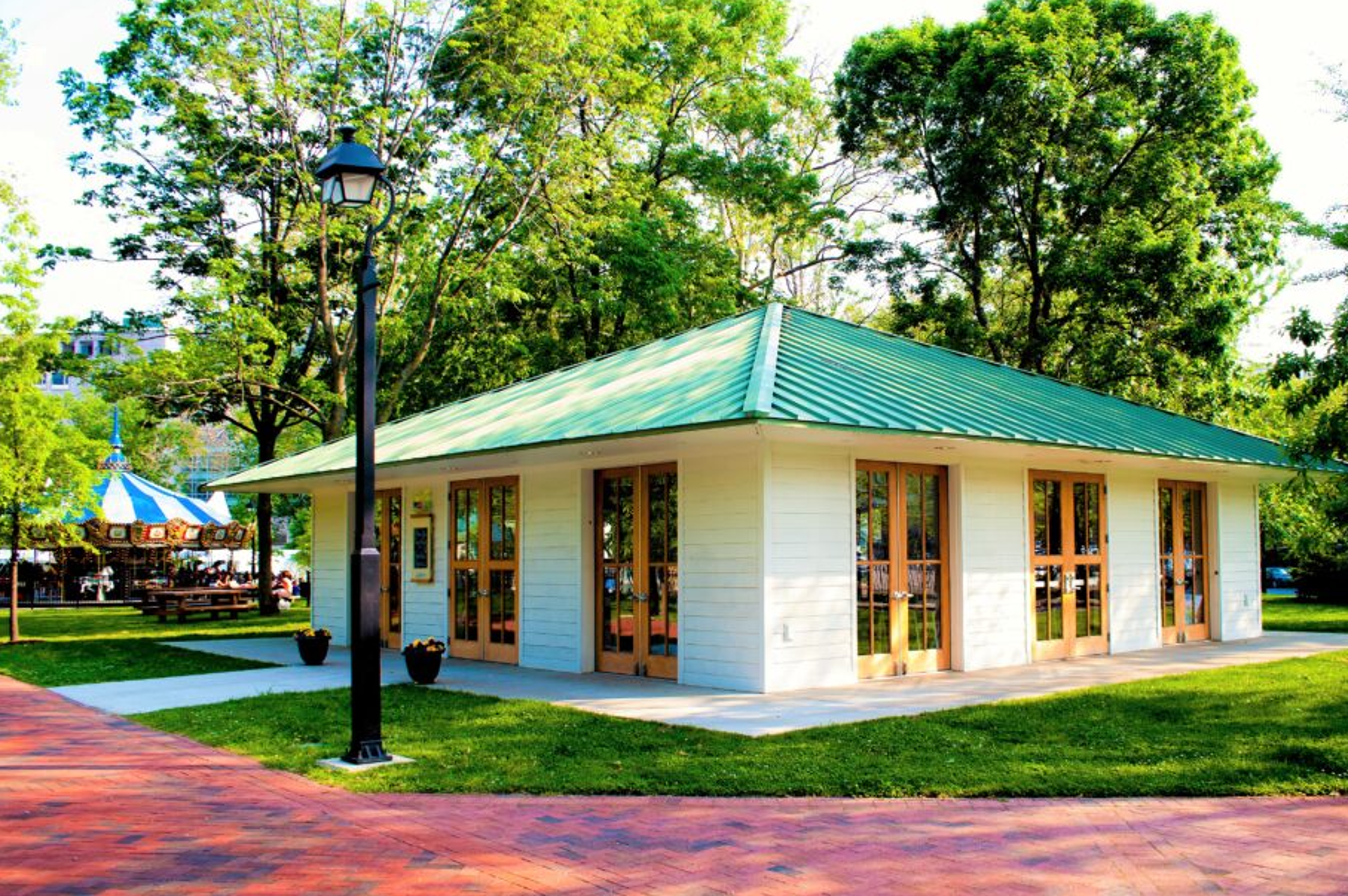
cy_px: 476
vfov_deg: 37.8
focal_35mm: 35
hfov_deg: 54.4
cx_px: 736
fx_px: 1309
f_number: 7.1
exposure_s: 1/200
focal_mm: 31
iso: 640
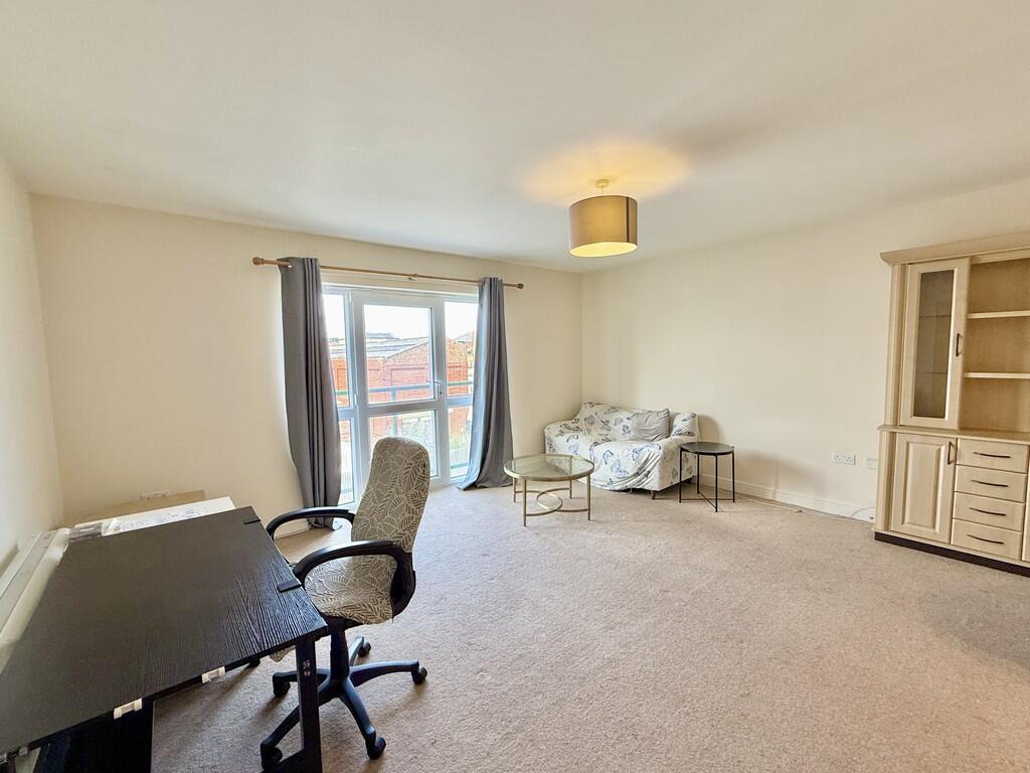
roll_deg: -0.4
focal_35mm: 14
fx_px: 417
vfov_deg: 85.7
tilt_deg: -2.8
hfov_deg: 102.1
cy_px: 386
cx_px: 515
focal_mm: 2.22
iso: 80
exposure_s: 1/100
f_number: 2.2
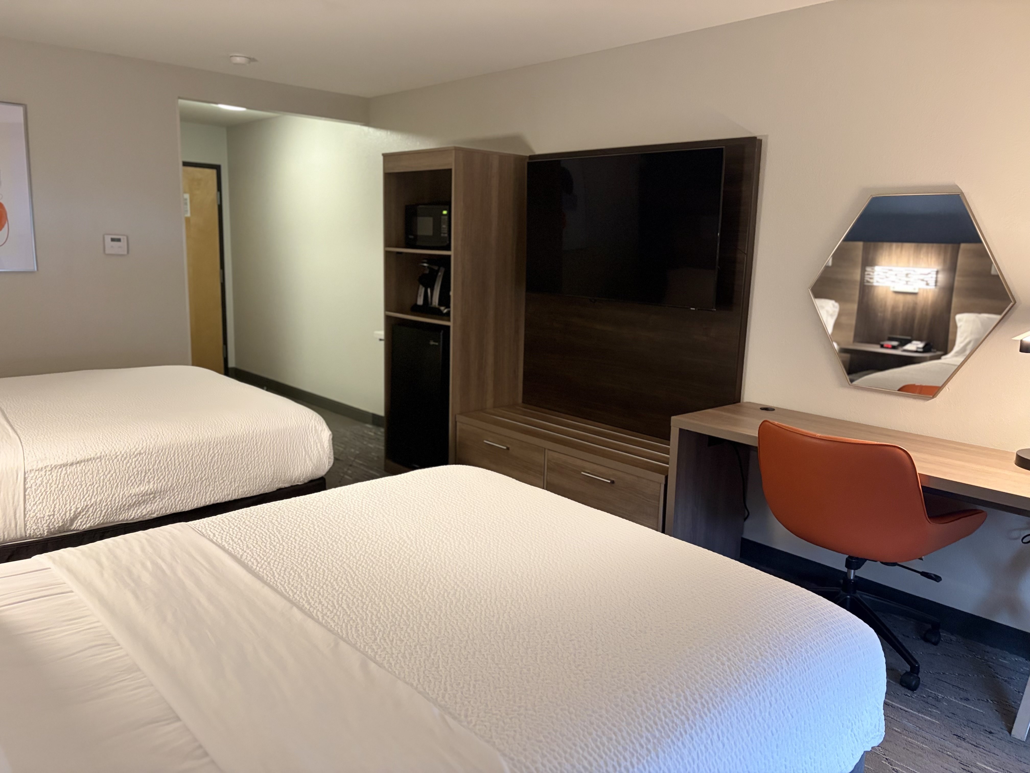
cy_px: 386
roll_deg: -1.5
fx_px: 774
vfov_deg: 53.1
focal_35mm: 26
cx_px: 515
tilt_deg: -10.8
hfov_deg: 67.3
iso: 320
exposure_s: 1/60
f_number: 1.6
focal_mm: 5.96
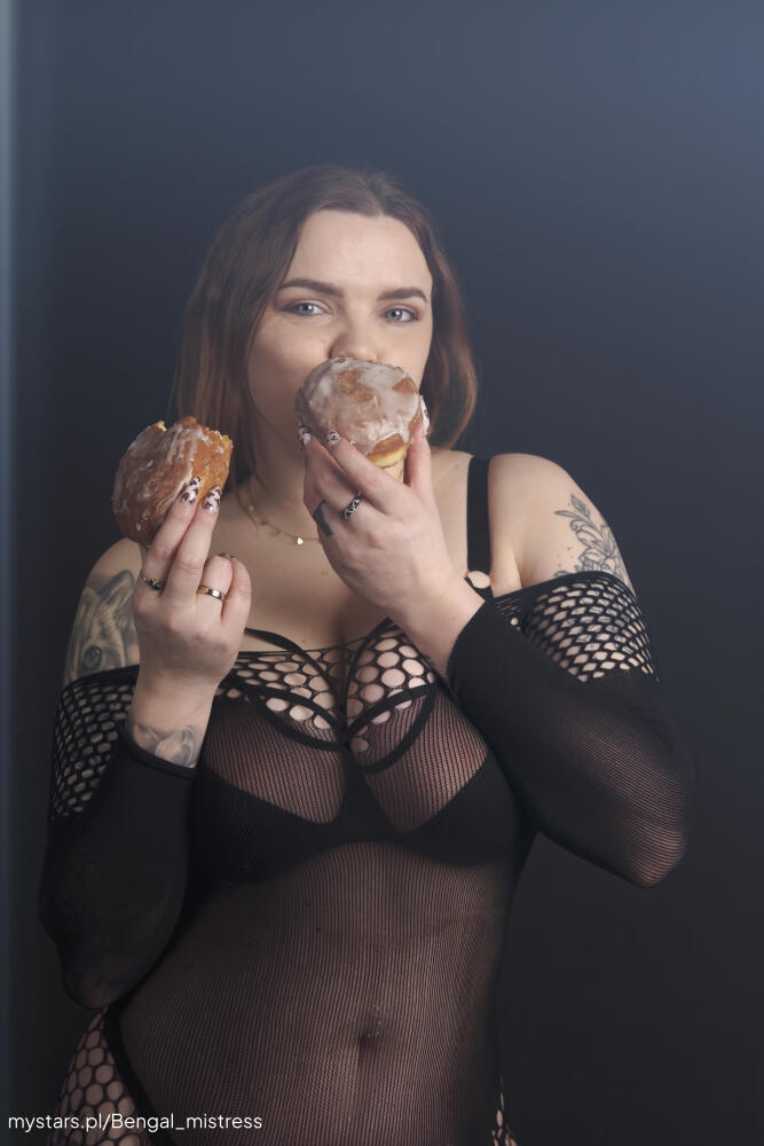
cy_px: 573
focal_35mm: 55
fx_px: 1750
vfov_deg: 36.2
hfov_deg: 24.6
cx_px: 382
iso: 100
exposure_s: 1/125
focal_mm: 55
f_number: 8
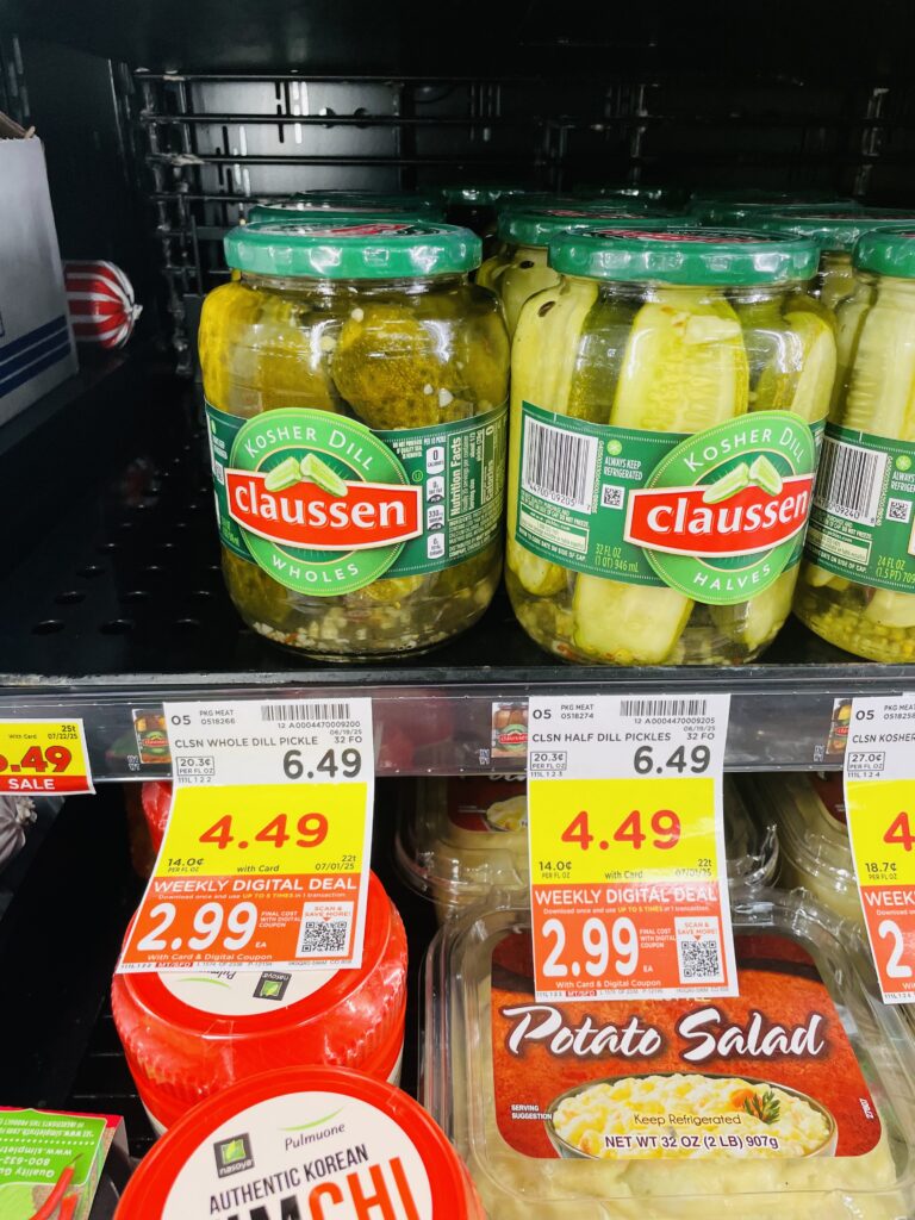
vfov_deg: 67.3
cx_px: 458
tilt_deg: -26.9
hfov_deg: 53.1
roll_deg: -0.1
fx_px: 916
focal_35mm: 26
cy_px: 610
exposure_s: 1/120
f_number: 1.6
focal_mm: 4.2
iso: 100
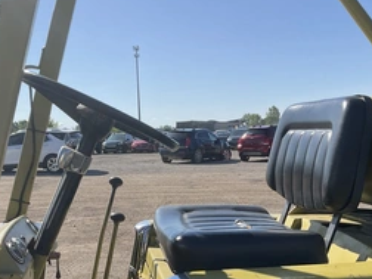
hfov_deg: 41.0
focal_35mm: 46
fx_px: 494
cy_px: 211
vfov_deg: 30.9
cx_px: 143
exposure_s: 1/1984
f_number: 1.8
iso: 25
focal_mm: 3
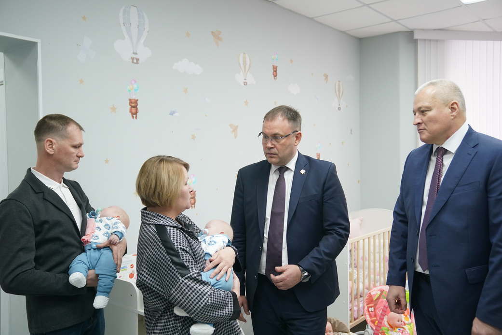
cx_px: 251
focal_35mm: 33
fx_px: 460
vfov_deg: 40.0
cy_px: 168
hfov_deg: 57.2
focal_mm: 33
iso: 1250
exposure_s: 1/320
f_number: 3.2
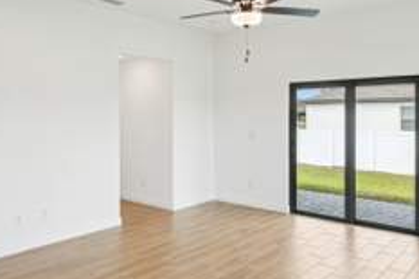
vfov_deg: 39.8
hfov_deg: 57.3
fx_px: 384
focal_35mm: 33
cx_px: 205
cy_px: 115
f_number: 8
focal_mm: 16
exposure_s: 1/80
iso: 400
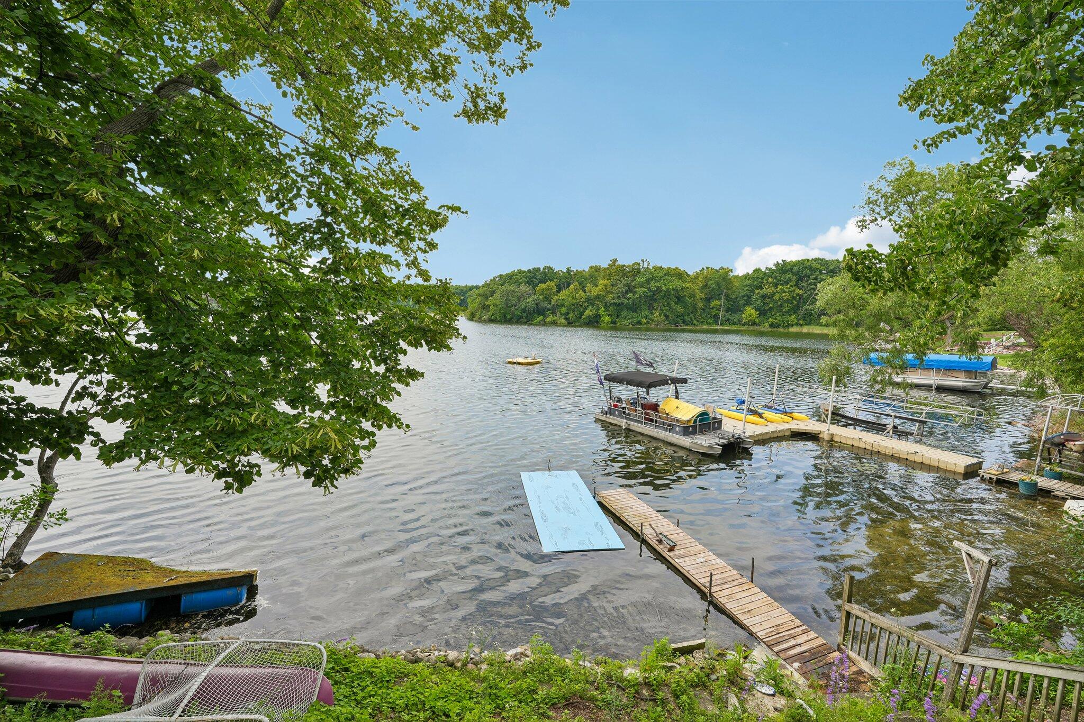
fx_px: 497
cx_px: 542
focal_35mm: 16
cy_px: 361
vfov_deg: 72.0
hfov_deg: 95.0
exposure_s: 1/400
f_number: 5.6
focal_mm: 16.5
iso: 100
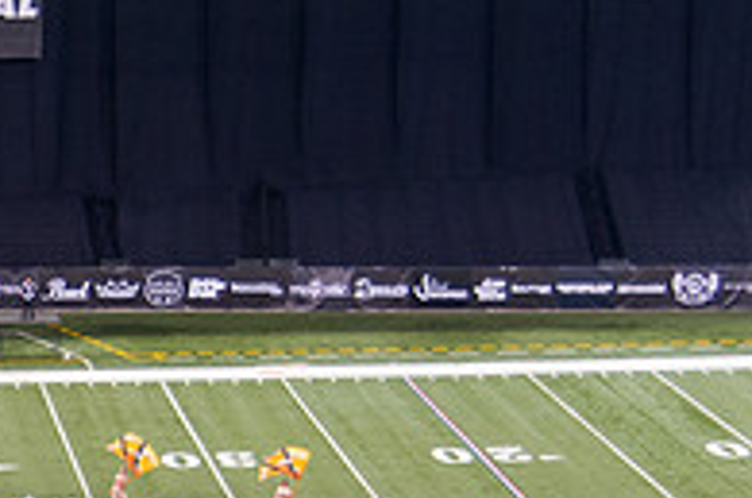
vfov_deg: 9.5
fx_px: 2938
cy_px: 618
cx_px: -168
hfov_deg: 14.1
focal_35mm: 141
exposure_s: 1/200
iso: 720
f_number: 4.5
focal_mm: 42
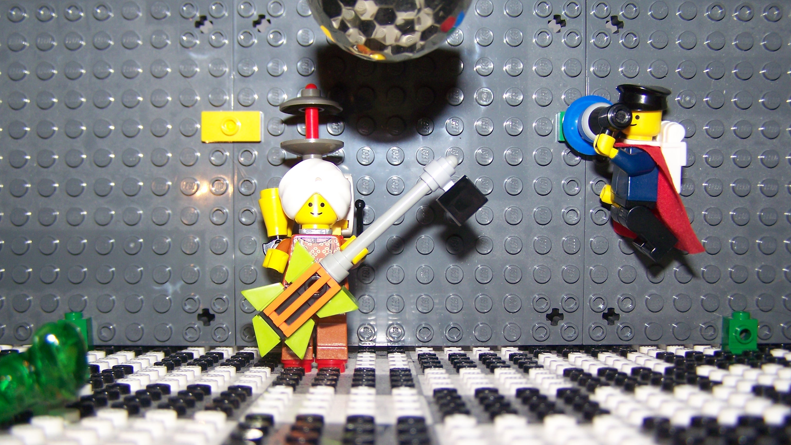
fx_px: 881
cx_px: 391
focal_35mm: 42
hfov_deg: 48.4
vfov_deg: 28.3
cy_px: 247
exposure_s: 1/60
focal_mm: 6.3
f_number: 2.8
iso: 80
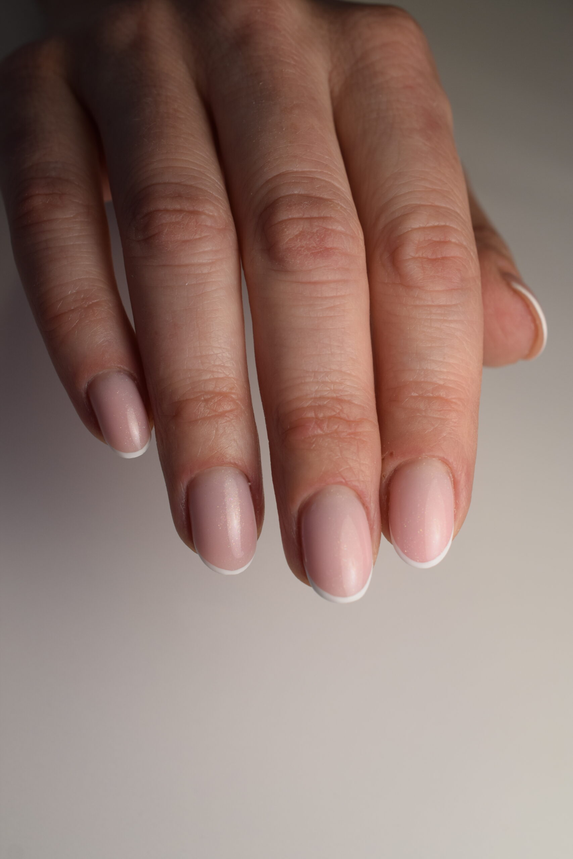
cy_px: 430
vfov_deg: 33.4
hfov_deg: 22.6
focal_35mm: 60
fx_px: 1432
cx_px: 286
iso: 220
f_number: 8
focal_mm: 40
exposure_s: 1/250
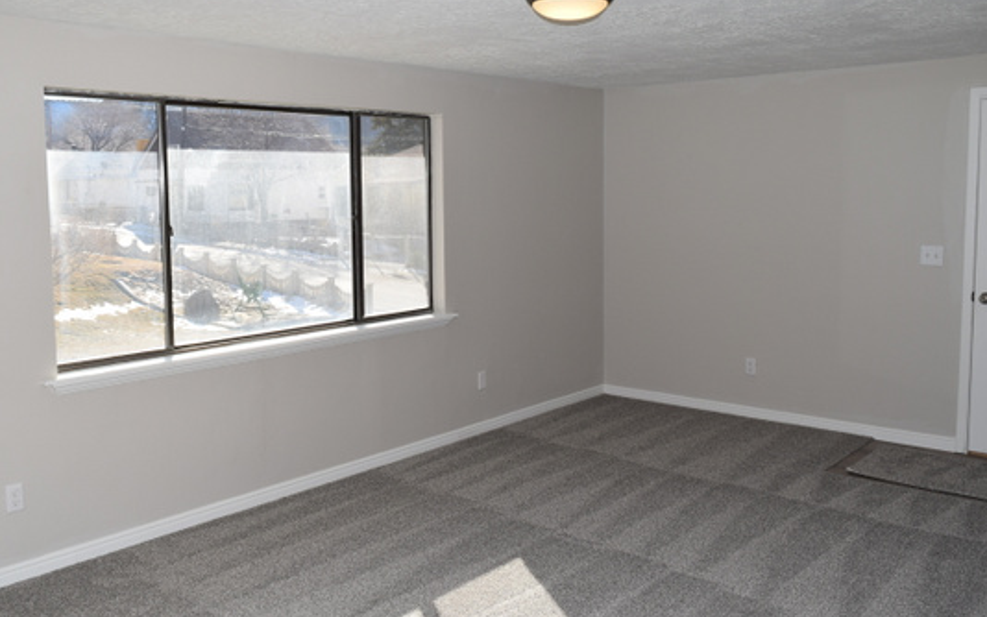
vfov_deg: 38.3
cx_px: 429
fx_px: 888
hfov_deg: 57.9
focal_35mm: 33
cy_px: 281
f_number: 6.3
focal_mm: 18
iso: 100
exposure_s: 1/160
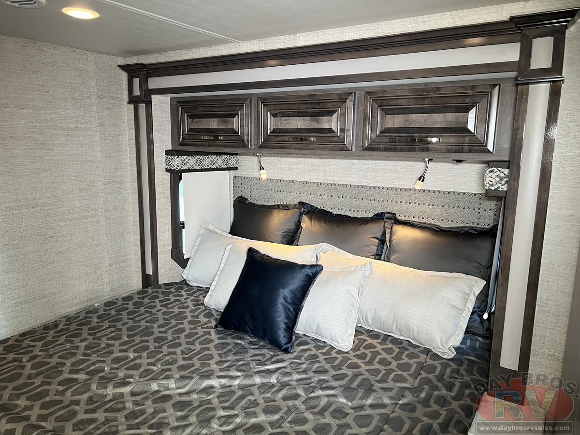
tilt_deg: -12.0
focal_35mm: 26
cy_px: 218
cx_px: 290
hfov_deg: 67.3
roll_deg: +0.2
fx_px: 436
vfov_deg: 53.1
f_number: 1.5
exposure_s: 1/71
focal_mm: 5.7
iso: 125
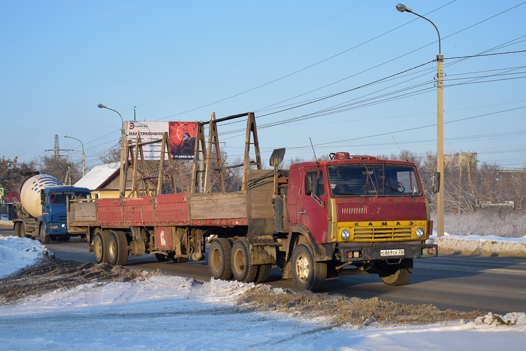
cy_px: 176
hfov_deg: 37.9
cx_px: 263
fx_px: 767
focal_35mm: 52
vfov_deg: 25.8
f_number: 7.1
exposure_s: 1/1250
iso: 400
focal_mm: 35
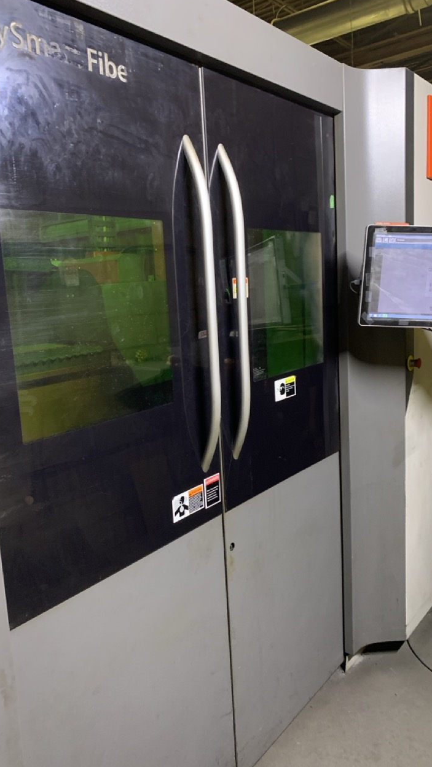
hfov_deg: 40.2
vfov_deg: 66.1
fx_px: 591
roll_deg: +3.7
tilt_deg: -8.7
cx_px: 204
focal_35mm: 29
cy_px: 387
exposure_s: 1/40
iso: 400
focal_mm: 4.25
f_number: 1.8
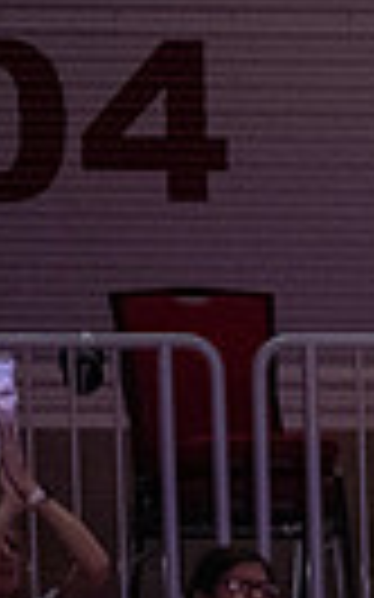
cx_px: 1574
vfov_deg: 1.8
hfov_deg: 1.1
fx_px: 19183
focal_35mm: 1175
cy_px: -132
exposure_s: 1/800
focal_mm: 200
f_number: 2.8
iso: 2500
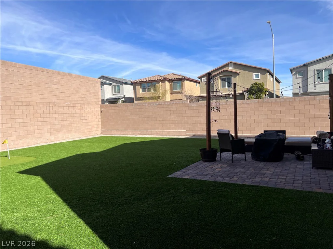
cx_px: 166
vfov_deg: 53.1
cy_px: 124
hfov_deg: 67.3
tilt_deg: -2.4
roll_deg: +2.5
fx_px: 250
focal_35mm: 26
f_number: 1.5
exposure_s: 1/4274
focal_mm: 5.7
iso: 50
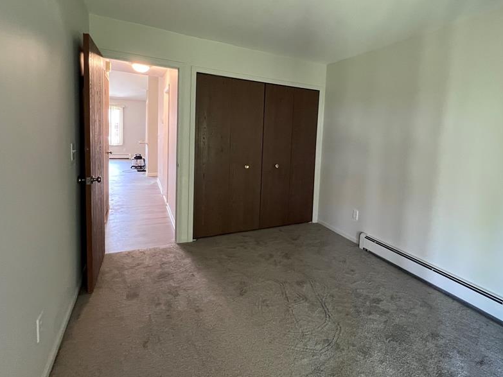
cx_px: 284
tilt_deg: -4.7
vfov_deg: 74.0
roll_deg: -2.8
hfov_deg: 90.6
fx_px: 247
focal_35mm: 17
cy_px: 153
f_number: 1.8
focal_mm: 1.57
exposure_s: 1/60
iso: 320
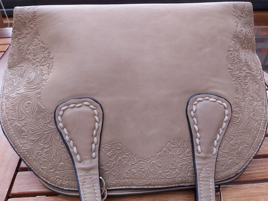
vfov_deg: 49.7
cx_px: 137
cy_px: 102
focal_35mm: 28
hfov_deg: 63.5
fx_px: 217
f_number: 1.7
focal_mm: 3.92
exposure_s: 1/25
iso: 320
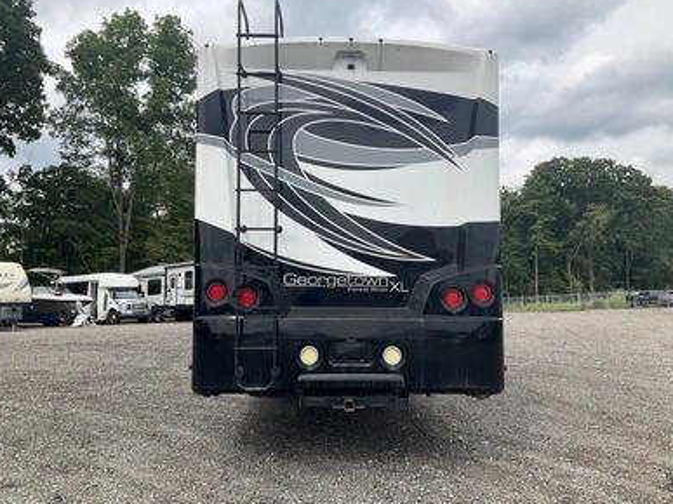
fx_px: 583
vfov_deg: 46.8
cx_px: 330
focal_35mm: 30
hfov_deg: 60.0
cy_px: 254
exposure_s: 1/1168
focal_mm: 3
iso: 25
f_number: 1.8
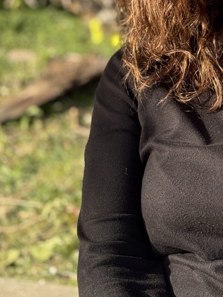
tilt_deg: -9.1
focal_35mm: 118
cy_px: -1
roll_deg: -0.9
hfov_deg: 12.3
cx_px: 271
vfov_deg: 16.3
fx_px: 1014
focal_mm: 6.76
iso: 64
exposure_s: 1/1681
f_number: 1.78
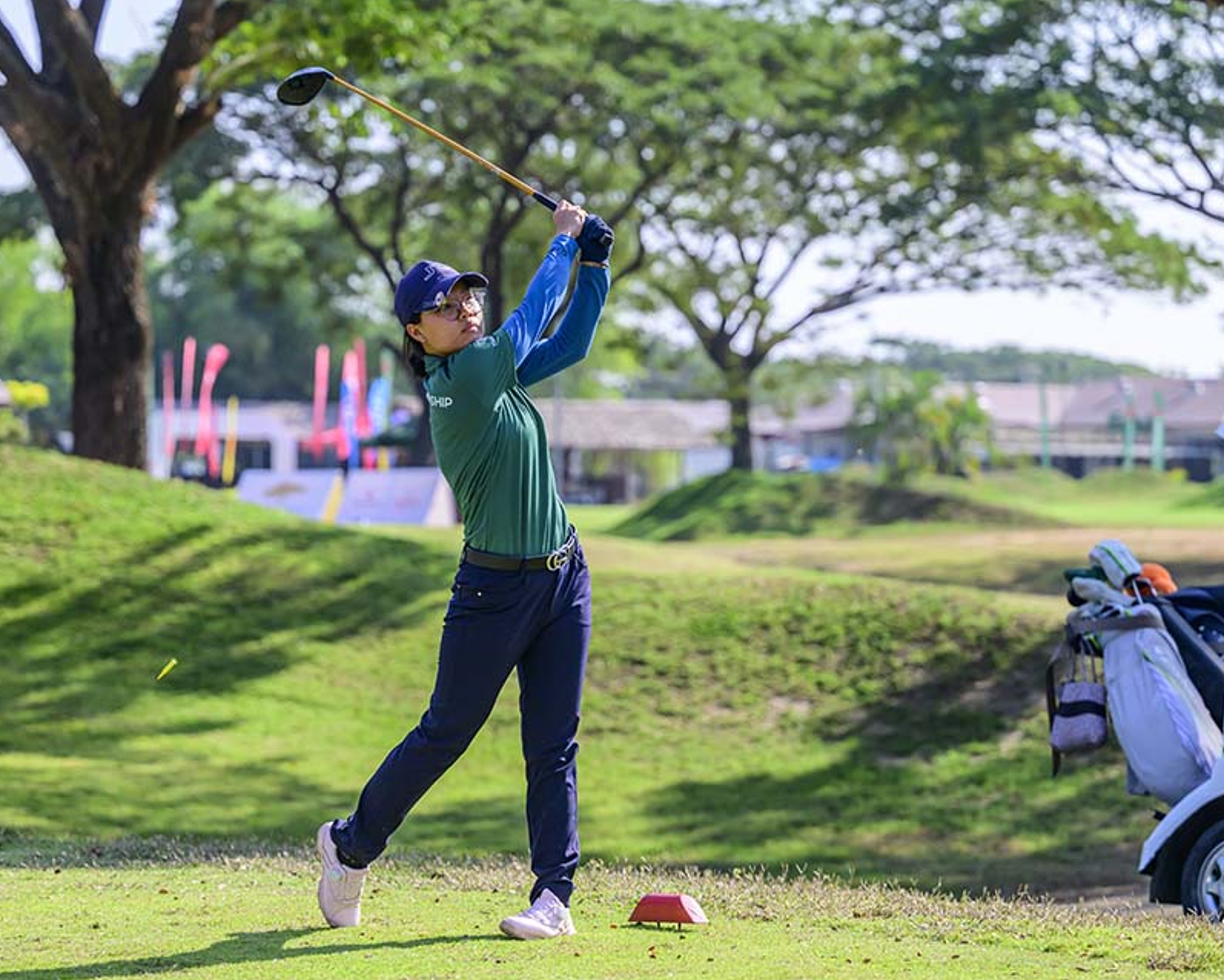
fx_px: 3768
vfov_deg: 14.8
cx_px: 493
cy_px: 490
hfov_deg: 18.4
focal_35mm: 104
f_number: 2.8
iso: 1000
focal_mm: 92
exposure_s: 1/10000
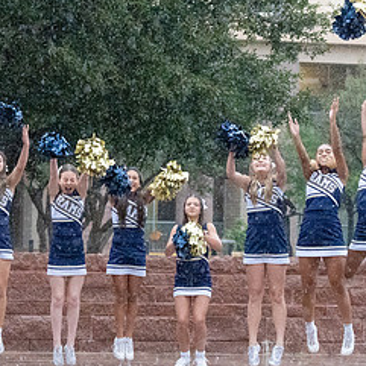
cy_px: 246
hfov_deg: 8.5
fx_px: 2464
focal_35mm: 206
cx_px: 118
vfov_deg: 8.5
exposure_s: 1/1000
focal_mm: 70
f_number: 3.5
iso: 12800
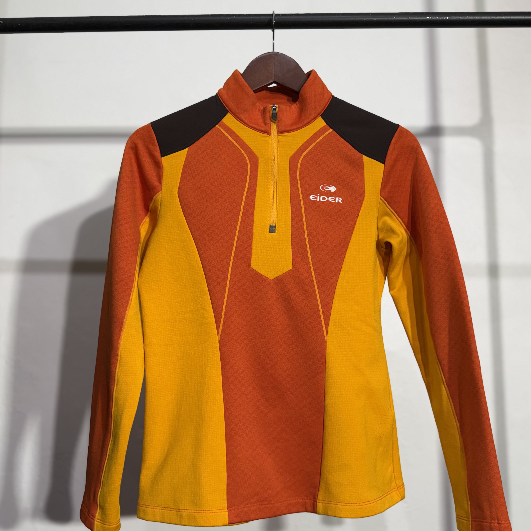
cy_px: 262
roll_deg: +0.4
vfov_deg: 55.6
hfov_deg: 55.6
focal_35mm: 29
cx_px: 270
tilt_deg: +5.9
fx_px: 503
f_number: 1.78
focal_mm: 6.76
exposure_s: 1/100
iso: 100
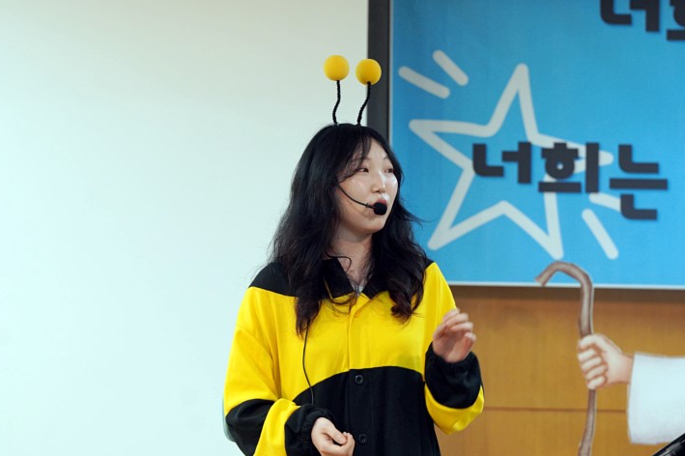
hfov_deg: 8.1
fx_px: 4831
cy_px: 241
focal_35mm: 254
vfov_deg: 5.4
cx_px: 365
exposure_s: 1/250
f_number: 4
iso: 1600
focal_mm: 200
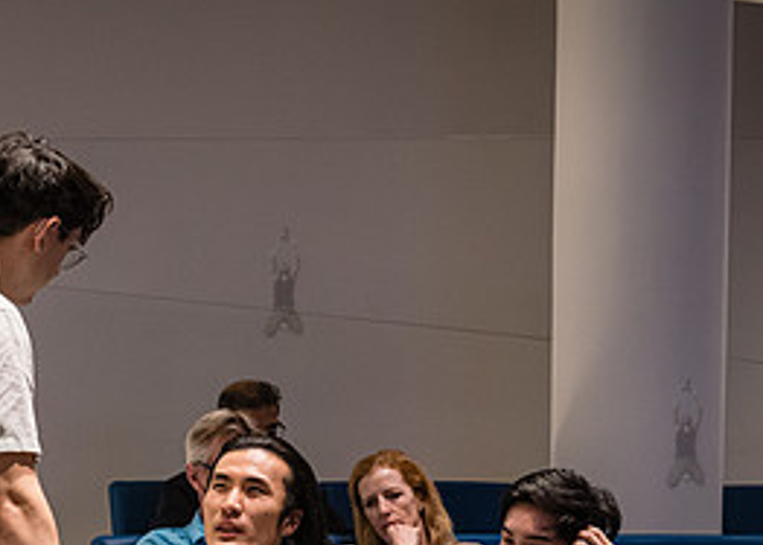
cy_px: 583
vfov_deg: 12.9
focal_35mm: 109
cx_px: 220
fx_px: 2361
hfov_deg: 18.3
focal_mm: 47
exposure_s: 1/500
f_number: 4
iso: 5000
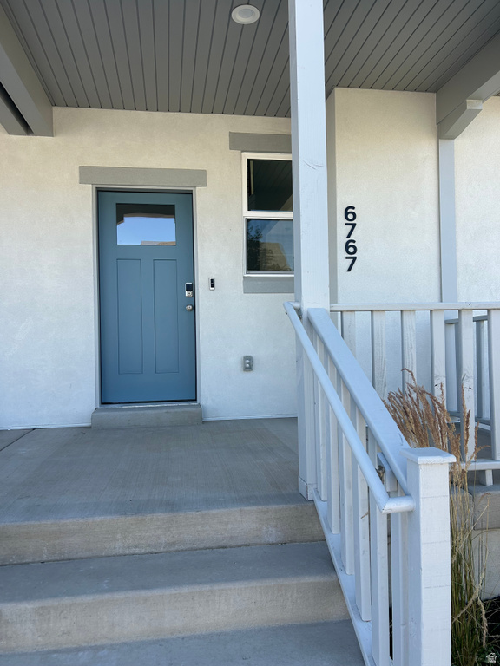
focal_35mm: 26
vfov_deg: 67.3
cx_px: 250
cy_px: 333
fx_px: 501
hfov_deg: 53.1
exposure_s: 1/808
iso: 50
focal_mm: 5.7
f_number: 1.5
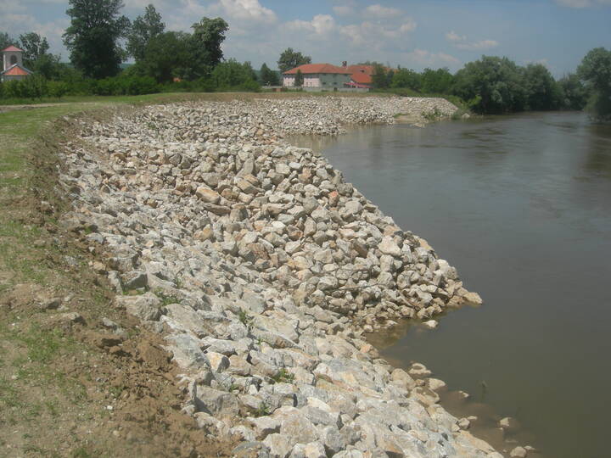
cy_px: 229
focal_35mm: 36
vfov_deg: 39.7
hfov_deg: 51.4
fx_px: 635
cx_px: 306
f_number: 6.8
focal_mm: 7.5
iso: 64
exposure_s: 1/355
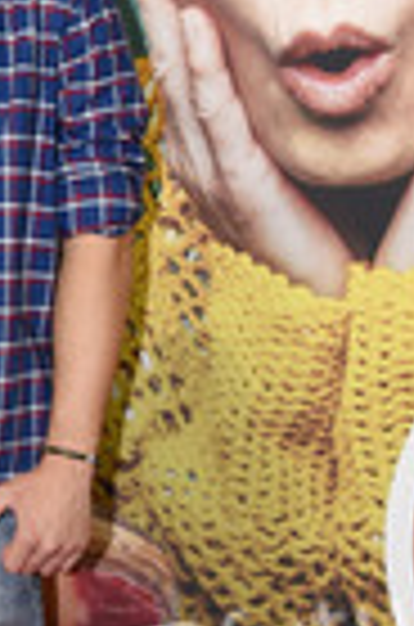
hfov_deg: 13.0
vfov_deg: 20.1
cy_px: 464
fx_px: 1751
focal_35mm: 101
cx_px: -117
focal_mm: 35
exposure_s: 1/125
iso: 800
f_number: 6.3
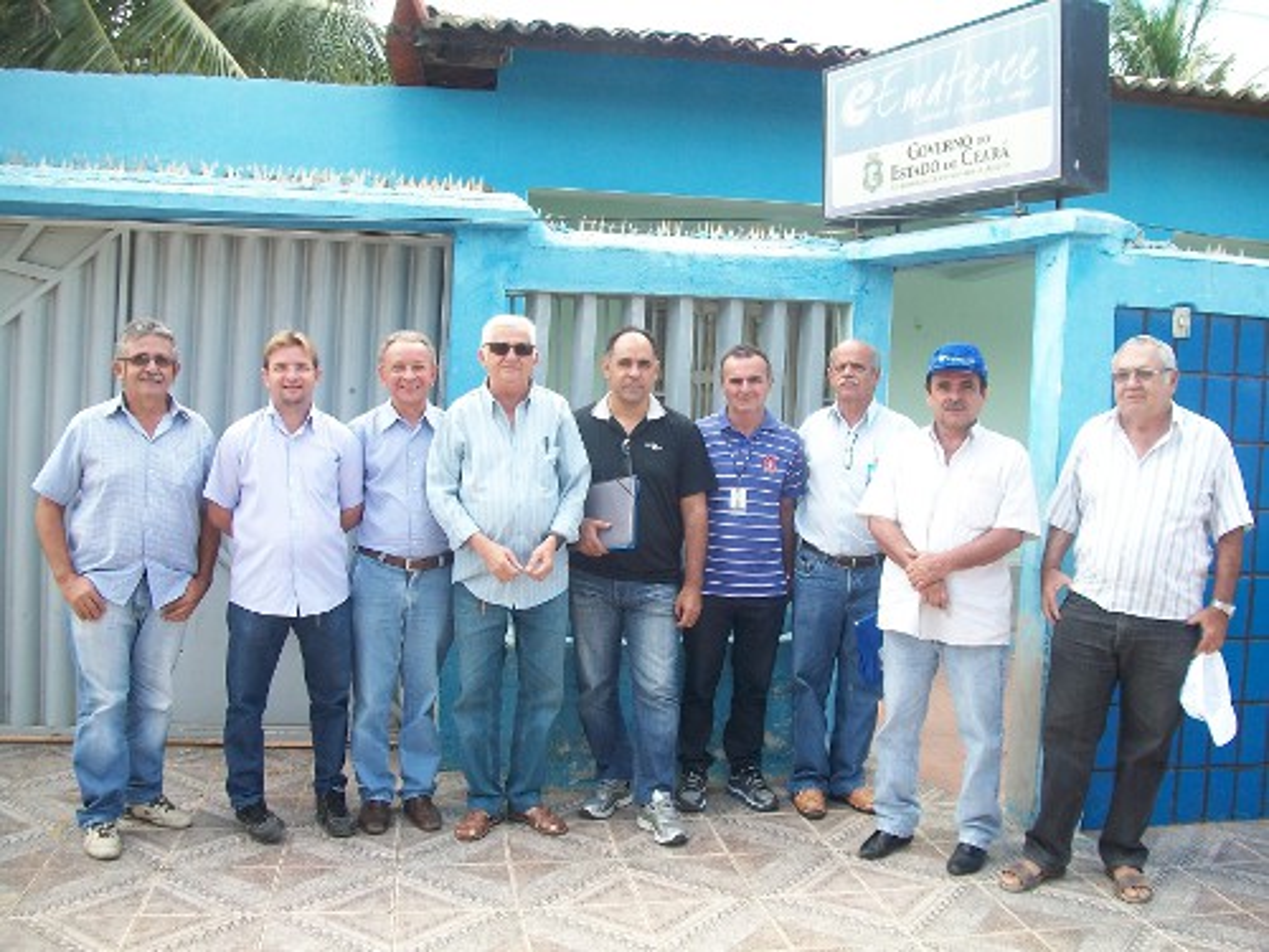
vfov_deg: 44.2
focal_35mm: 32
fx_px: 1173
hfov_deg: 56.8
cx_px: 634
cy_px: 476
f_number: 2.9
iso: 80
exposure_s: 1/160
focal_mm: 5.7
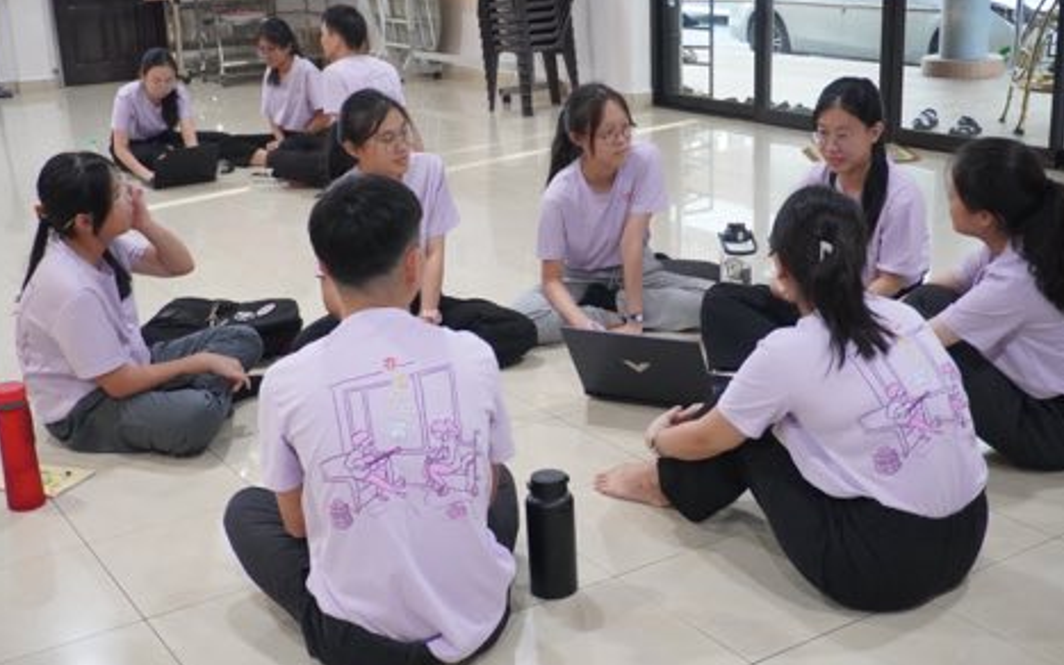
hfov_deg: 43.9
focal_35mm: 46
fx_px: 1320
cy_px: 337
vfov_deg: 28.3
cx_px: 533
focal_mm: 29
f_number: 4.5
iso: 6400
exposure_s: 1/125
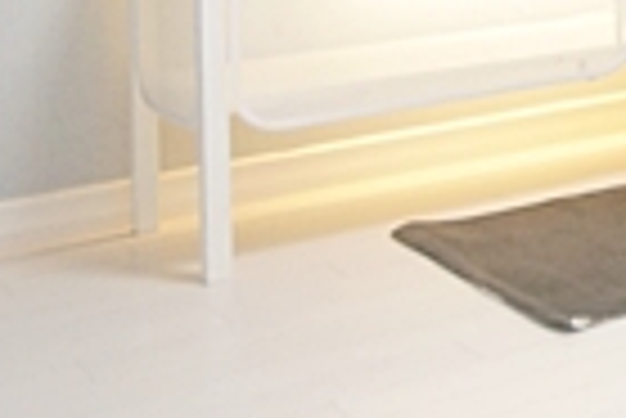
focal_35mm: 86
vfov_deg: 14.4
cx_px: 1229
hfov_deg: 17.4
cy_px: -288
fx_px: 1497
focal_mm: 10
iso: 800
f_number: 5
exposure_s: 1/40
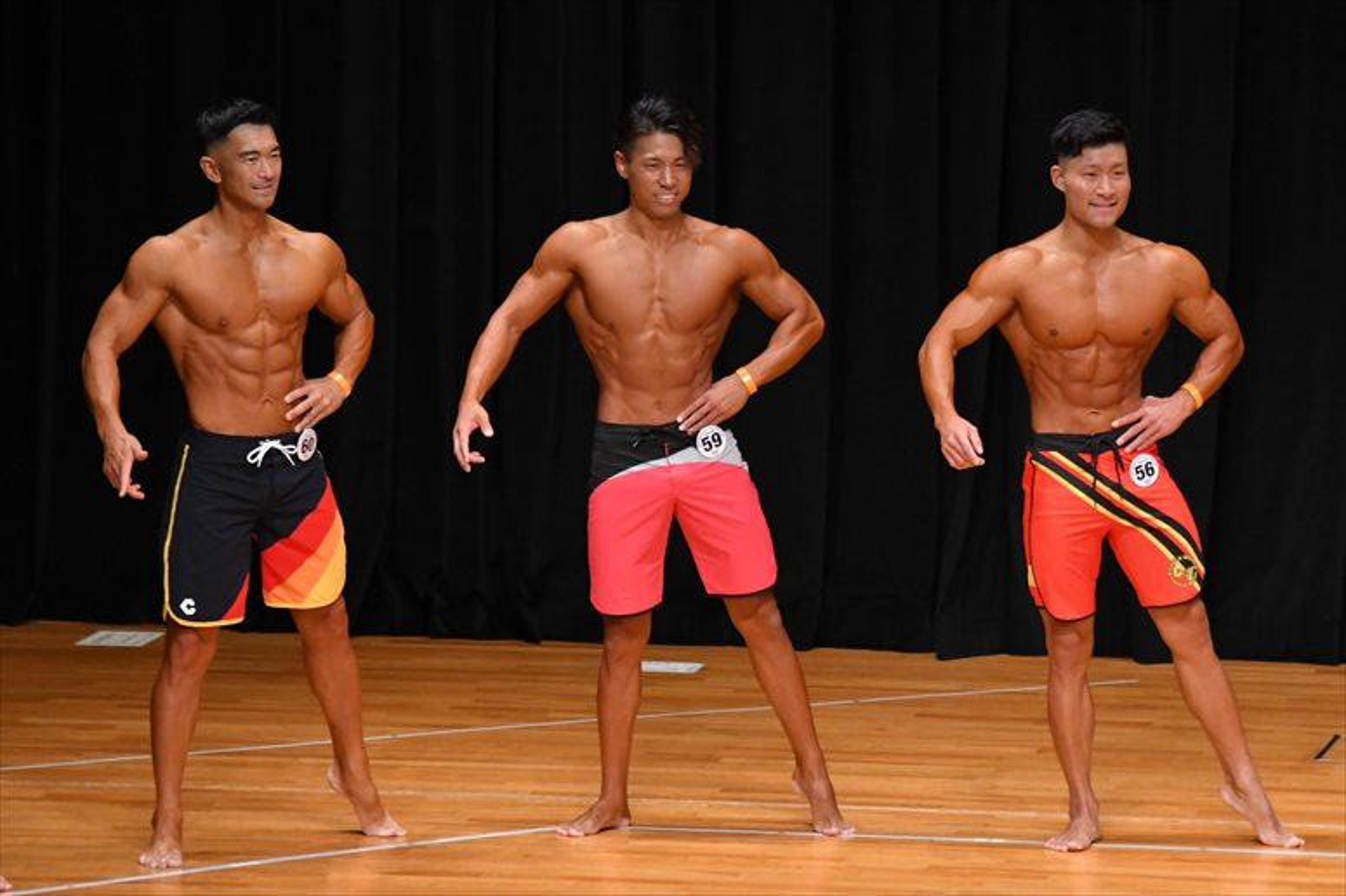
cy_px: 448
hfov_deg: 7.6
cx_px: 673
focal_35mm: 270
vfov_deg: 5.1
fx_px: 10090
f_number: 5.6
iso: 4000
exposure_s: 1/400
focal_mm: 180
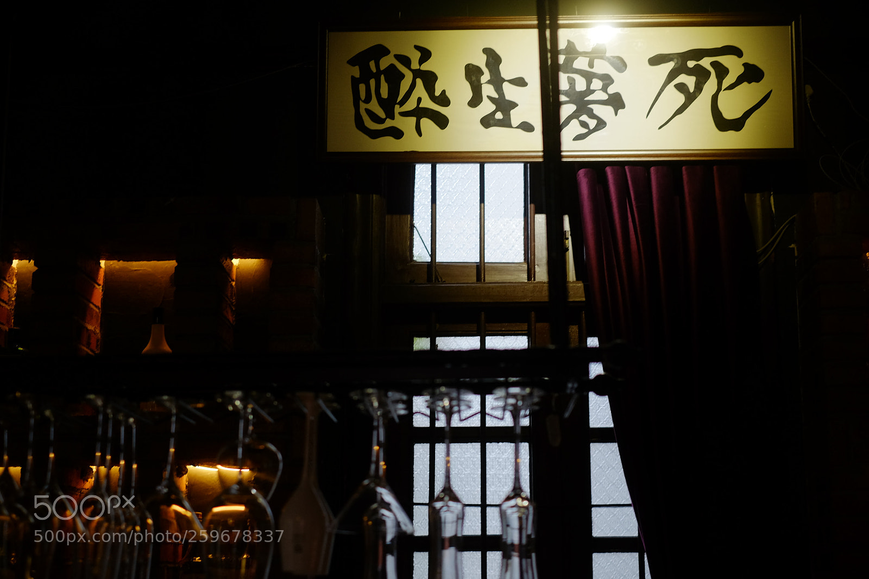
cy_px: 290
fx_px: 1279
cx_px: 434
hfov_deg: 37.5
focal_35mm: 53
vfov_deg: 25.5
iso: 500
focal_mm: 35
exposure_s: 1/60
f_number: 2
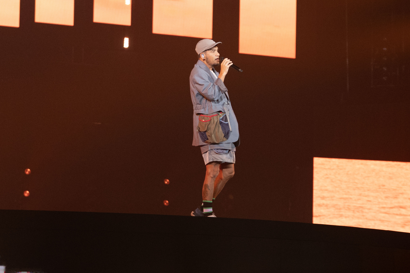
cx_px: 221
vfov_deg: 7.1
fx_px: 2198
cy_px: 156
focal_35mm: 193
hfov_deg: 10.7
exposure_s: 1/320
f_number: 3.2
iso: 2500
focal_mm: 86
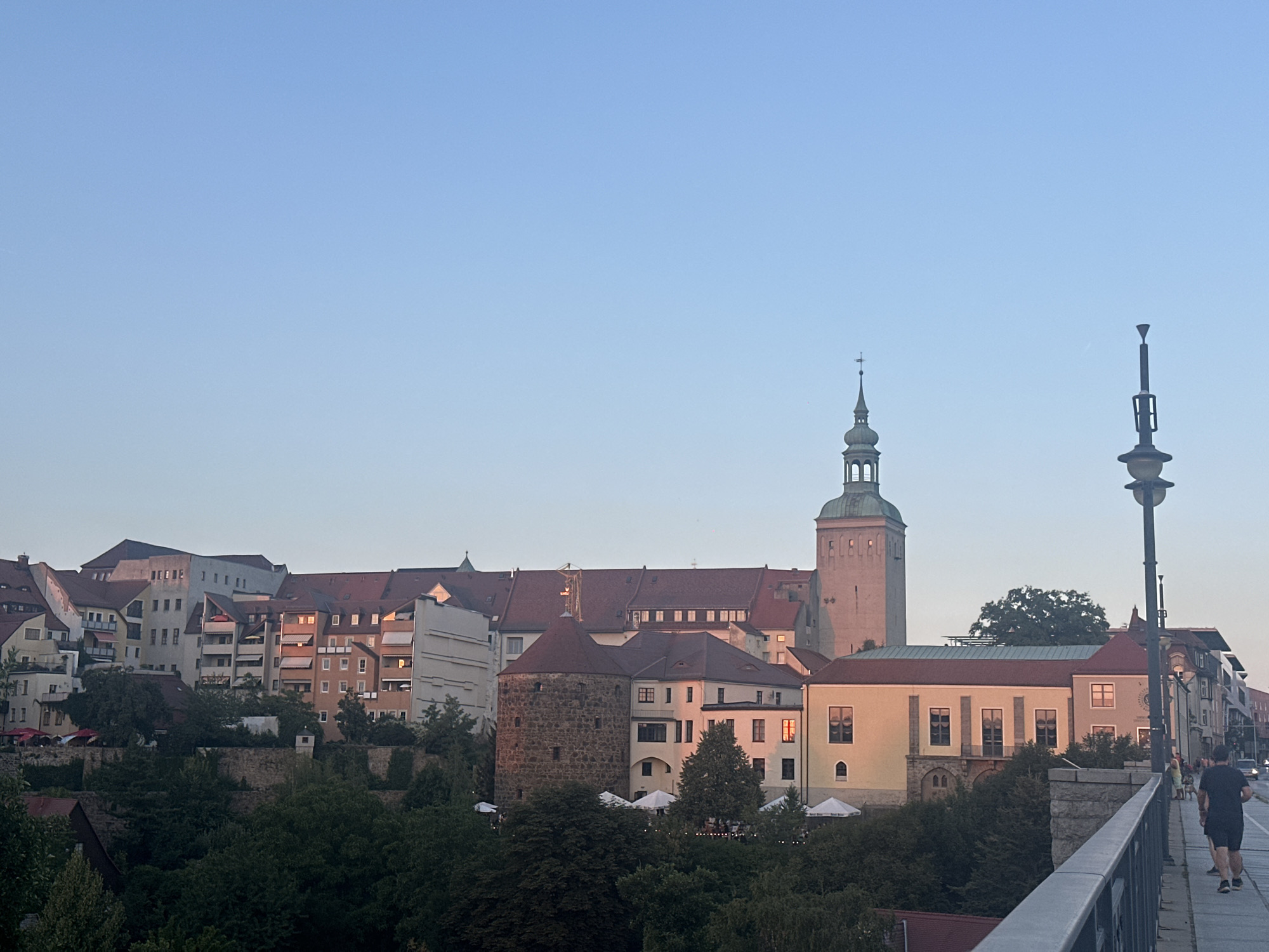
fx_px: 1760
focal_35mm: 48
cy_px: 476
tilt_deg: +9.1
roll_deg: -1.2
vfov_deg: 30.3
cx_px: 634
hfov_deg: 39.7
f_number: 1.78
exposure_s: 1/619
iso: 64
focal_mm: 6.86
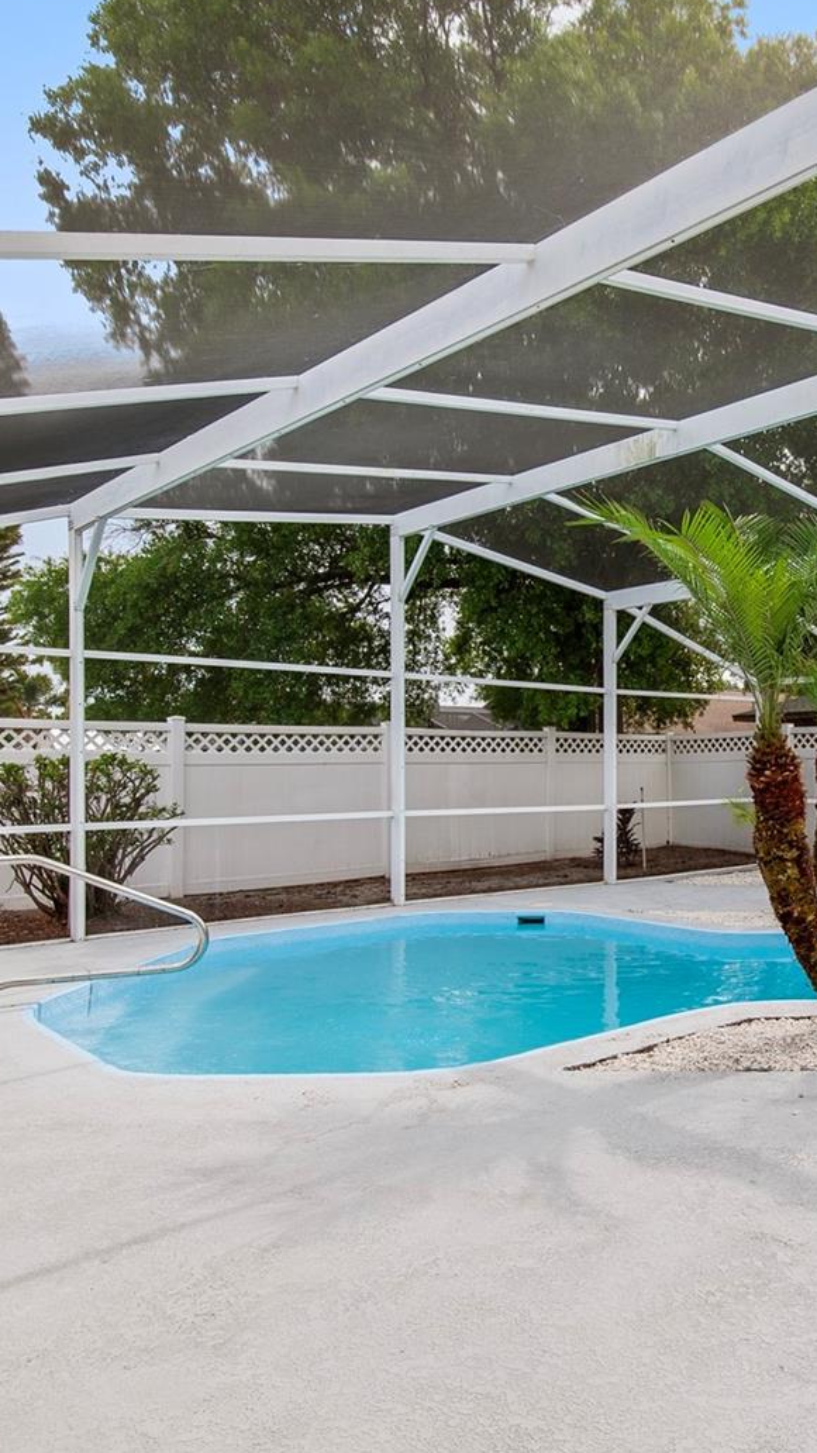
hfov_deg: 41.2
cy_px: 731
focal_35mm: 26
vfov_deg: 71.9
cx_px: 721
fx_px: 1001
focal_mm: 16
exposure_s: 1/60
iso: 100
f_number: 9
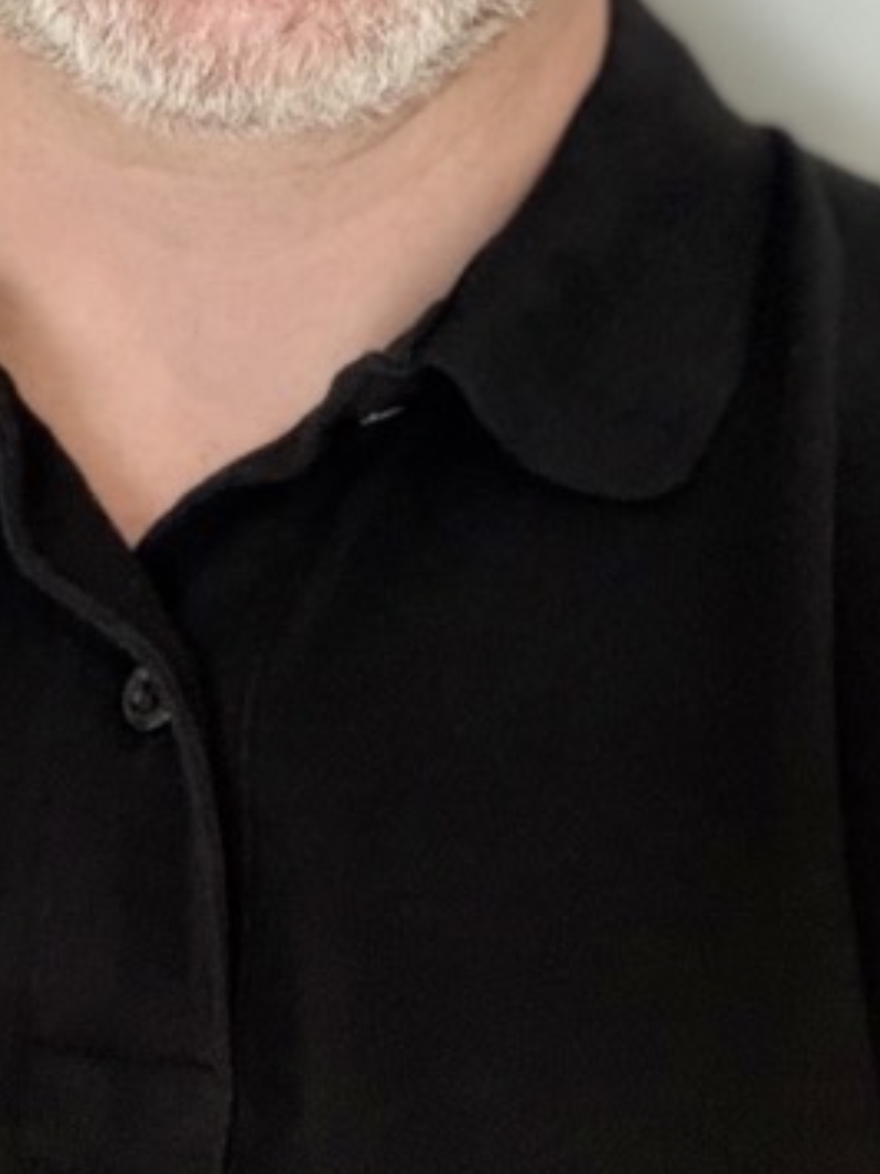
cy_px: -493
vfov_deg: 19.0
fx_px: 3154
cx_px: 319
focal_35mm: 93
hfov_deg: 15.9
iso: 250
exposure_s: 1/33
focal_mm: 2.71
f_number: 1.9
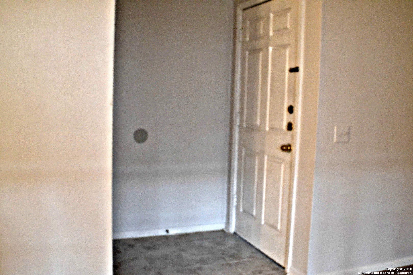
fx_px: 533
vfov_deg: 28.9
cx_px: 206
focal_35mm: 46
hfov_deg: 42.3
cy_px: 138
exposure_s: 1/20
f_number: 4.2
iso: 3200
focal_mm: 31
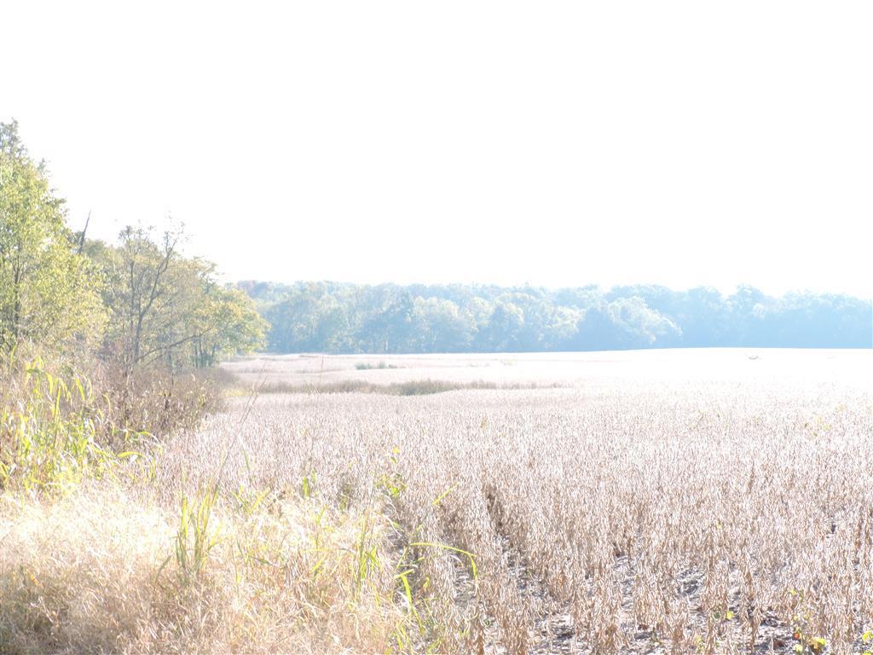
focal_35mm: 75
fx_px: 1891
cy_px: 328
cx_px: 436
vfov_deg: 19.6
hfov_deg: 26.0
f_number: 7.8
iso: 100
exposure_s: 1/50
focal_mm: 13.4
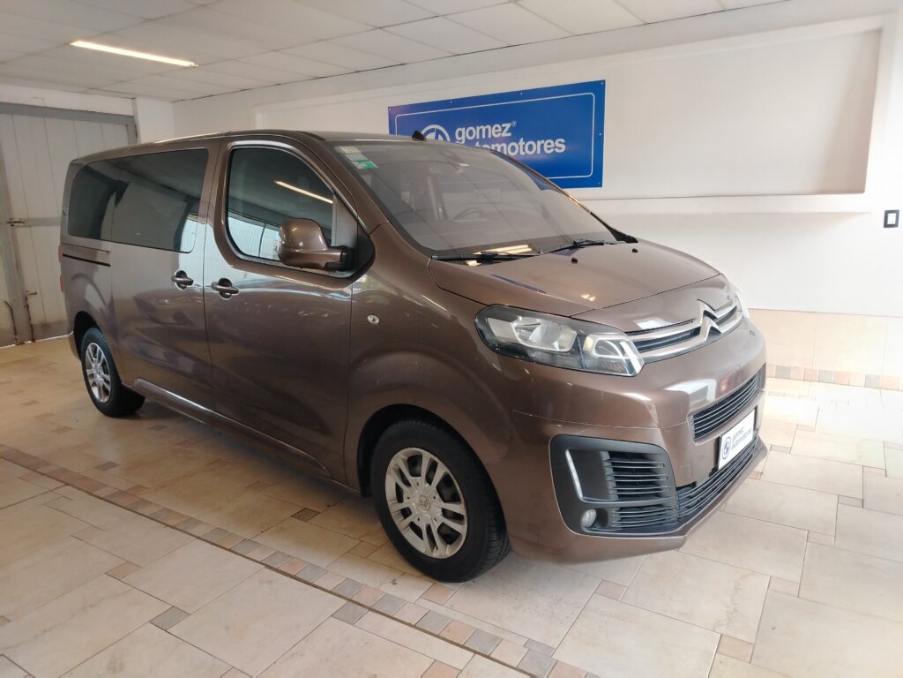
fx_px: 626
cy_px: 339
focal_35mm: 24
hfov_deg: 71.6
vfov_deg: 56.8
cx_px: 452
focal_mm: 5.25
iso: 384
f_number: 1.75
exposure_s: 1/50
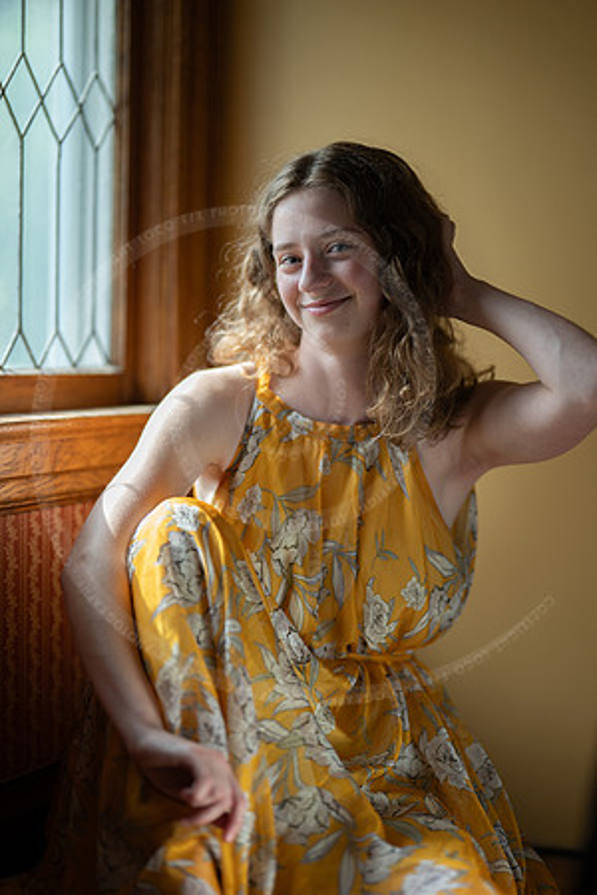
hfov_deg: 16.1
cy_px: 448
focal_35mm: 85
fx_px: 2114
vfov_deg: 23.9
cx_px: 298
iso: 160
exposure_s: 1/500
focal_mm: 85
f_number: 1.2
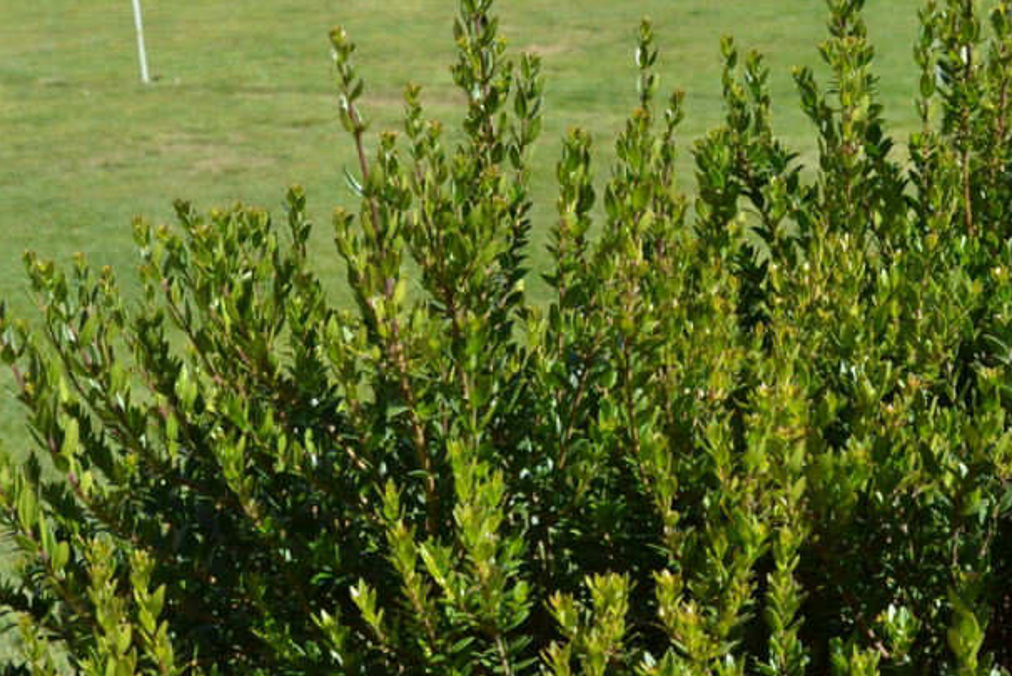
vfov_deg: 17.7
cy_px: 83
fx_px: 2138
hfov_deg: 26.5
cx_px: 372
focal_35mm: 76
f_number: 8
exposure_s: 1/250
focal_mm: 24
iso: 100
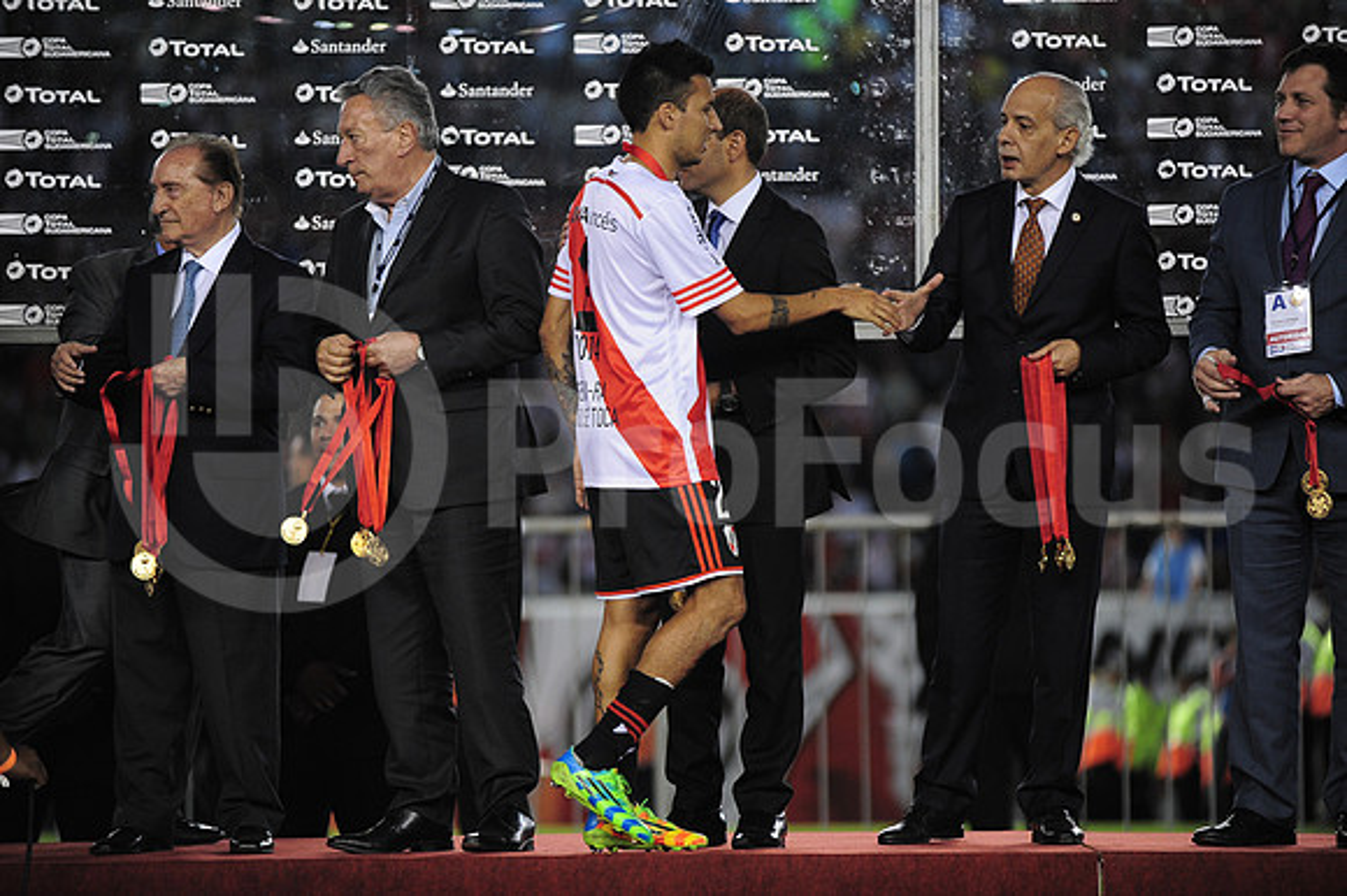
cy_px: 448
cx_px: 674
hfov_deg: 10.3
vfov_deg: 6.9
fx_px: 7479
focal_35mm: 200
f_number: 2.8
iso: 1600
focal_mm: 200
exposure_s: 1/500
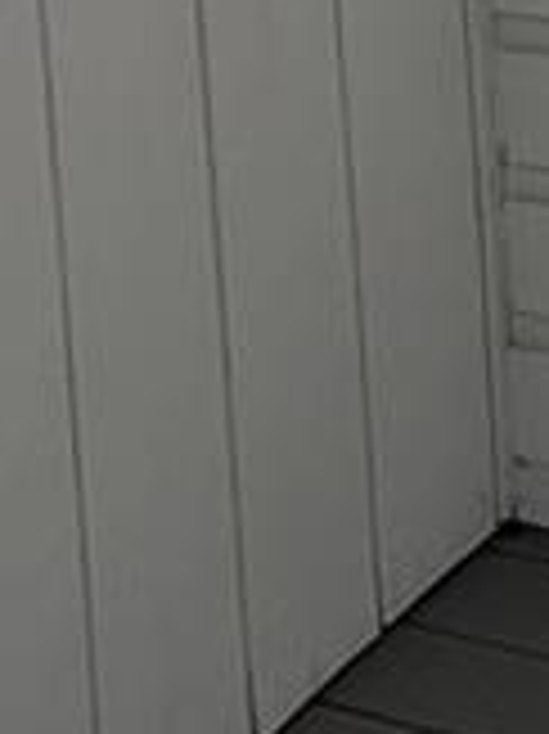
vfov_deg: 9.9
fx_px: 3748
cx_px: 16
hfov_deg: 8.3
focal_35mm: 177
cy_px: -986
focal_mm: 6.81
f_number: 1.85
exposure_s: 1/2217
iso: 39
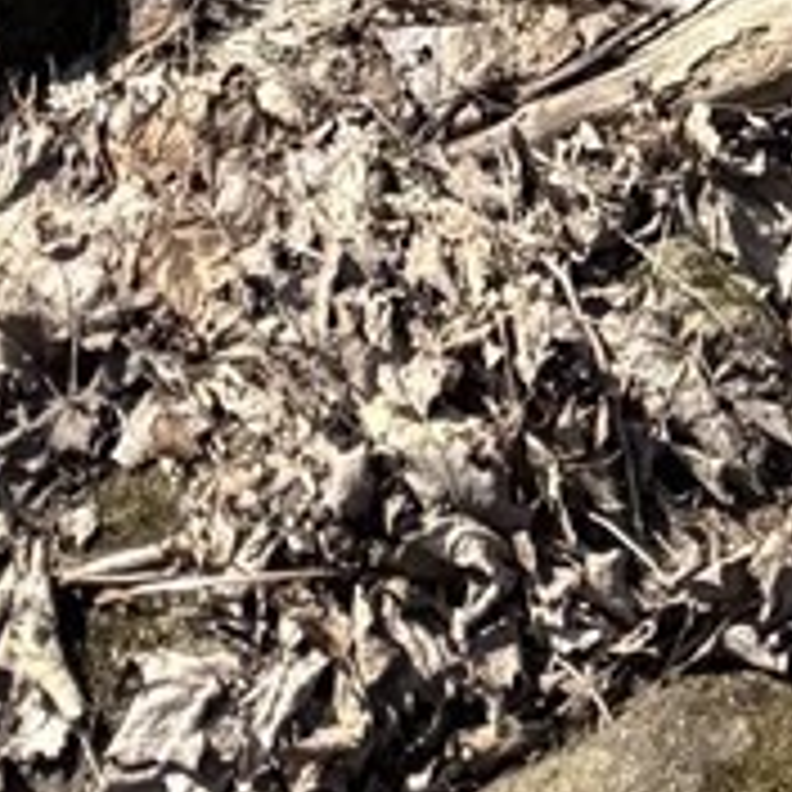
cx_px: 1670
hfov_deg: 8.8
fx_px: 4789
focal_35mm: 185
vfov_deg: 6.9
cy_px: -2493
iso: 80
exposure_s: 1/1949
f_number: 1.78
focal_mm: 6.76
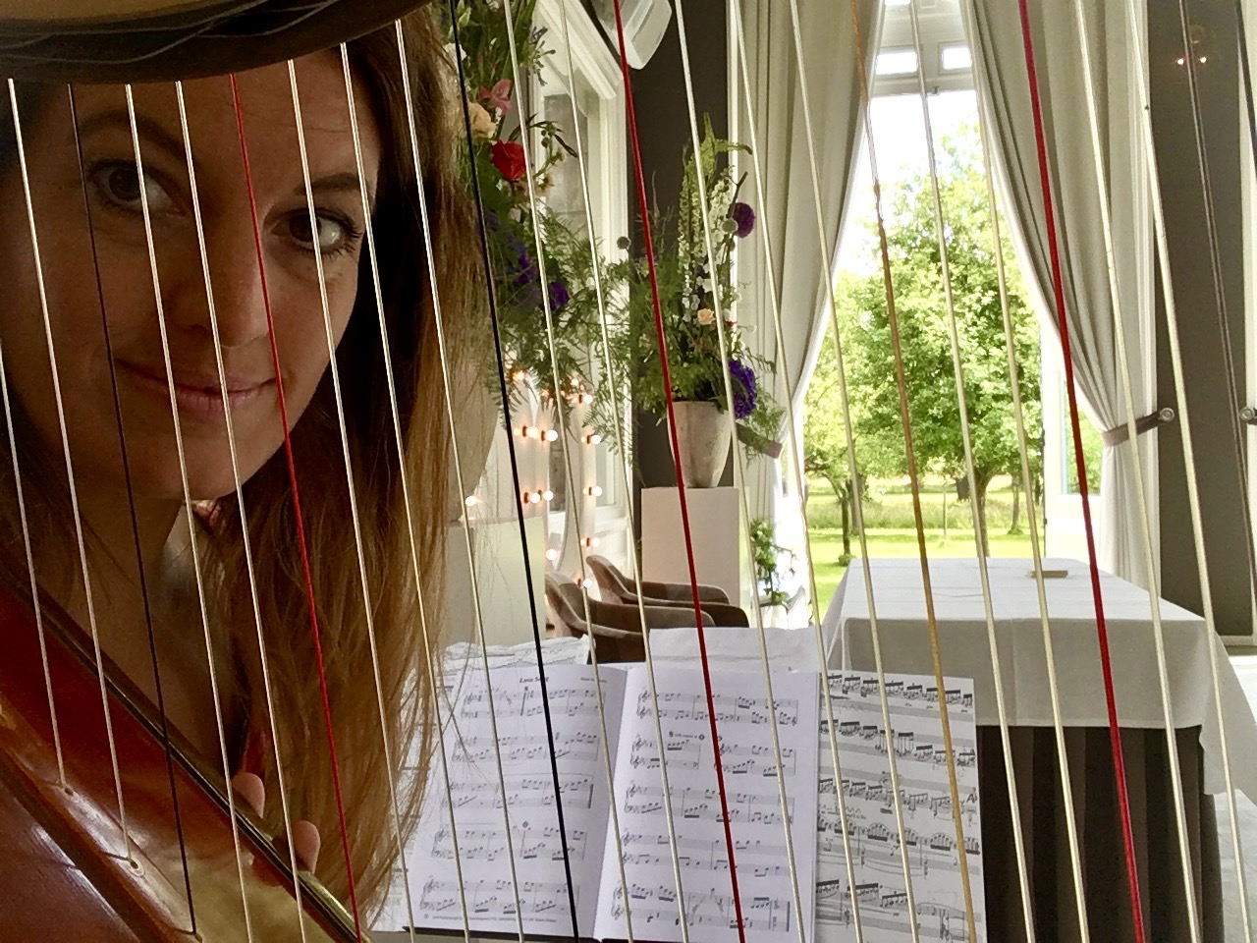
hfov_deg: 58.4
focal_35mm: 31
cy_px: 472
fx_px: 1126
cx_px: 628
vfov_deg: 45.4
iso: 50
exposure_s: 1/215
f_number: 2.4
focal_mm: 2.15
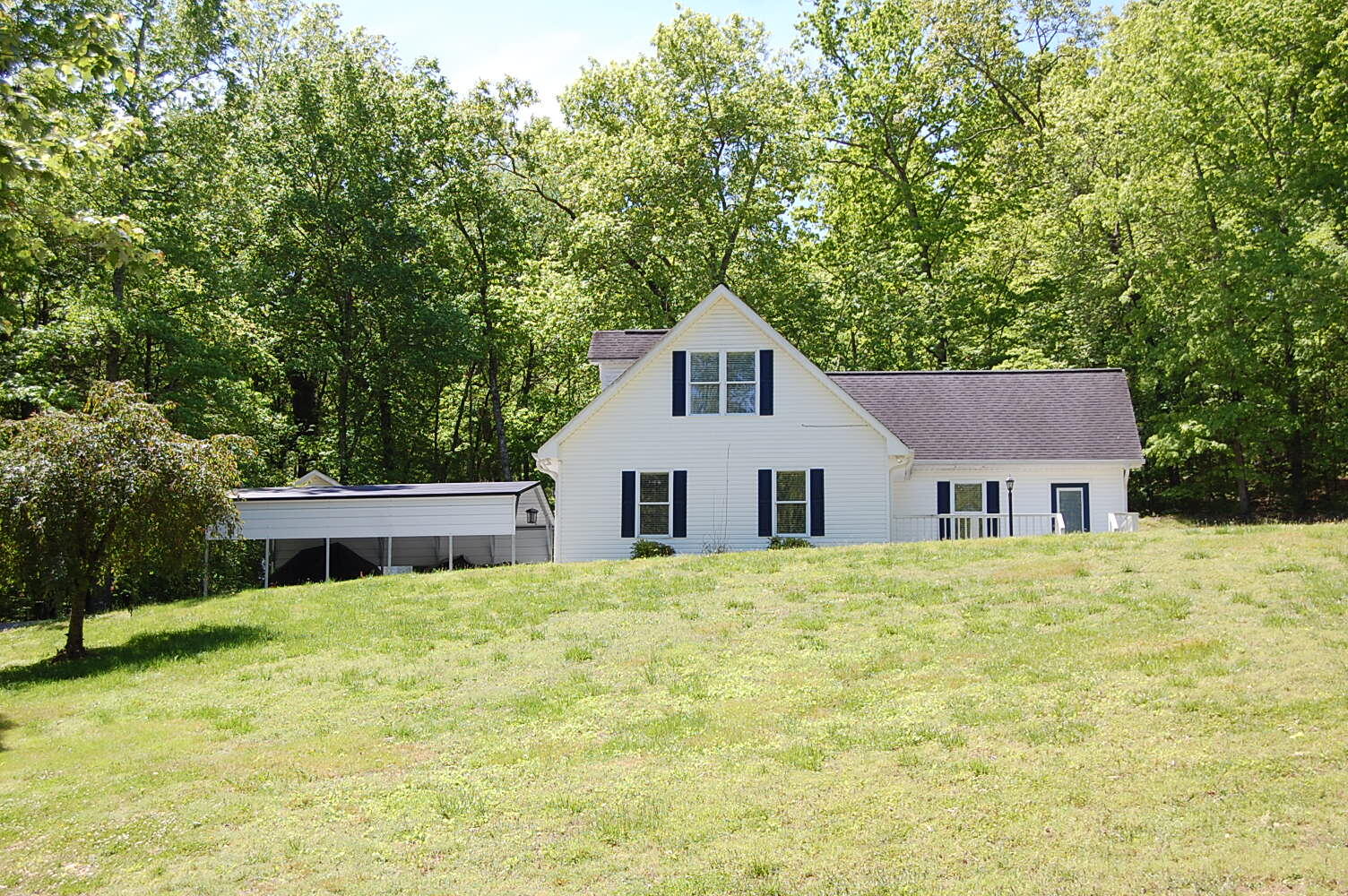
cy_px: 448
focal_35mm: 52
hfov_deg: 37.9
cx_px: 674
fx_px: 1964
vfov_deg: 25.7
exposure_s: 1/200
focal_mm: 35
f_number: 7.1
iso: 200
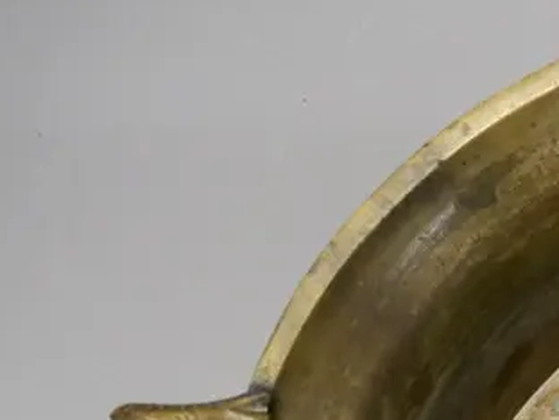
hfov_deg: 15.4
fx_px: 1906
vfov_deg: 12.1
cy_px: 589
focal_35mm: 118
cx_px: 838
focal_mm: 18
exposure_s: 1/100
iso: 1600
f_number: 5
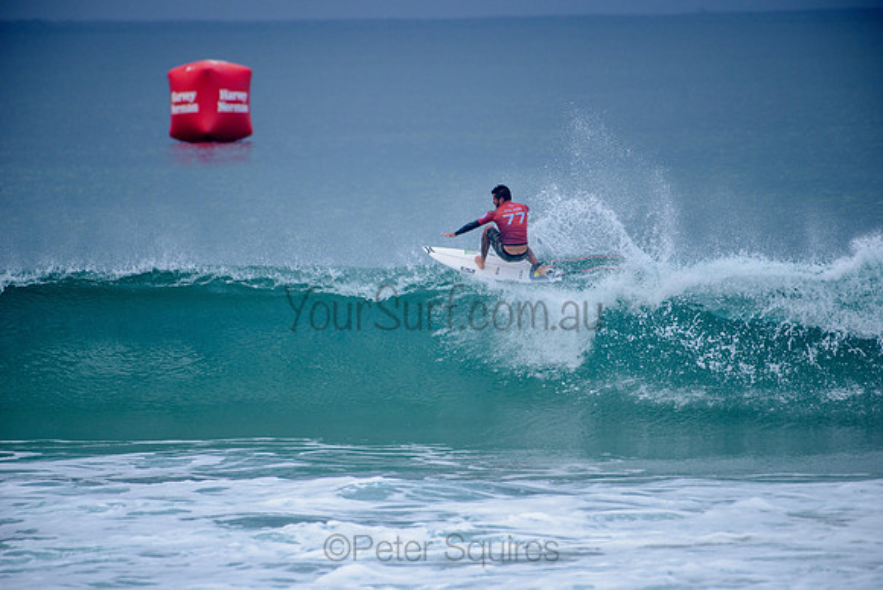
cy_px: 295
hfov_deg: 4.1
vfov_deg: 2.8
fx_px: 12266
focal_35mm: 500
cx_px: 442
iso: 250
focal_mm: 500
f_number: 5.6
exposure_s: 1/2000
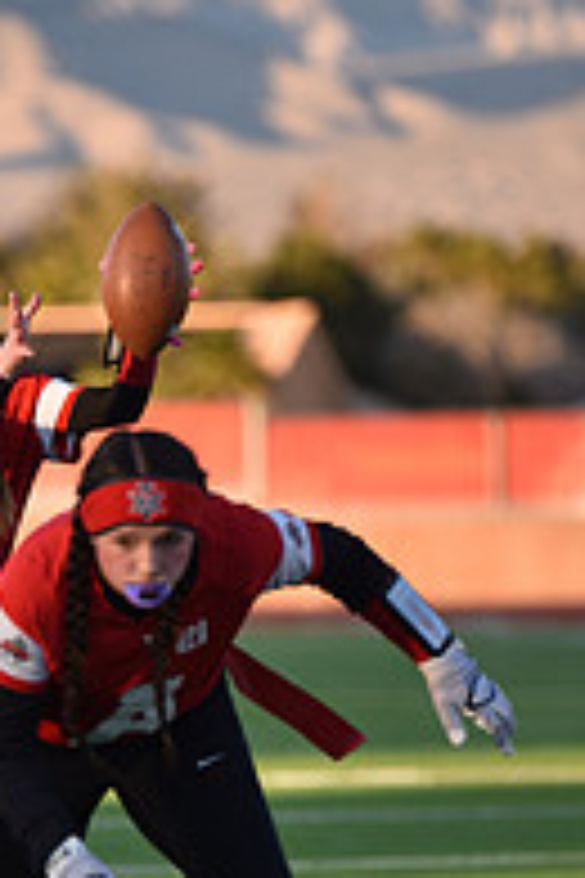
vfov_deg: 4.5
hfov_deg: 3.0
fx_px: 11260
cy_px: 648
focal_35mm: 462
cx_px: -27
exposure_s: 1/1250
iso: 360
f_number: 2.8
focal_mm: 200
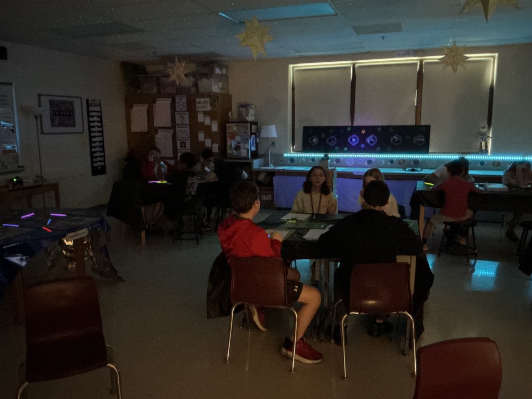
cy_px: 200
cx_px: 266
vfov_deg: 48.2
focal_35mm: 29
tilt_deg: -8.1
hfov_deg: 61.7
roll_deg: +0.4
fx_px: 446
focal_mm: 3
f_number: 1.8
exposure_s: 1/15
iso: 1600
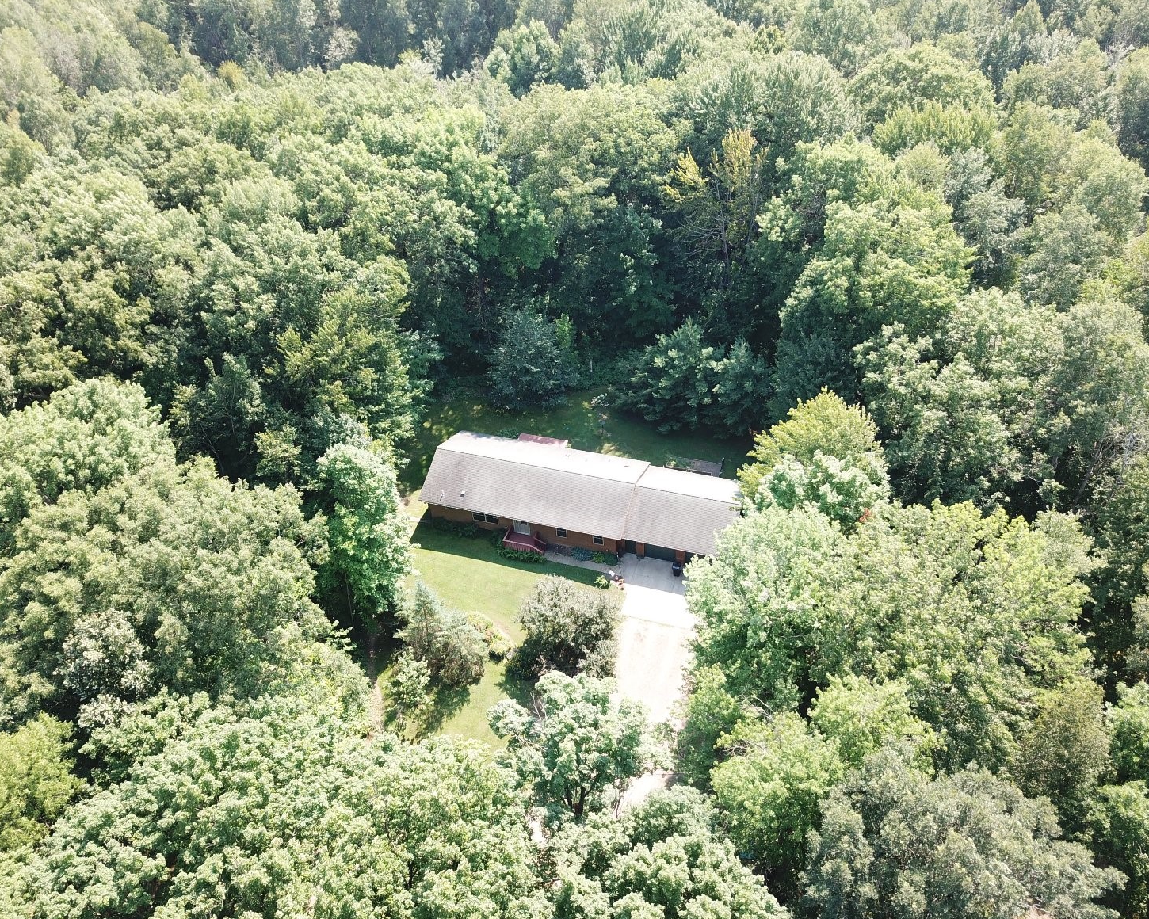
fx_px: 952
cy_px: 462
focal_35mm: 28
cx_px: 593
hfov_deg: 62.2
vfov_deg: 51.5
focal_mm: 4.73
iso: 100
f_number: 2.2
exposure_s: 1/204
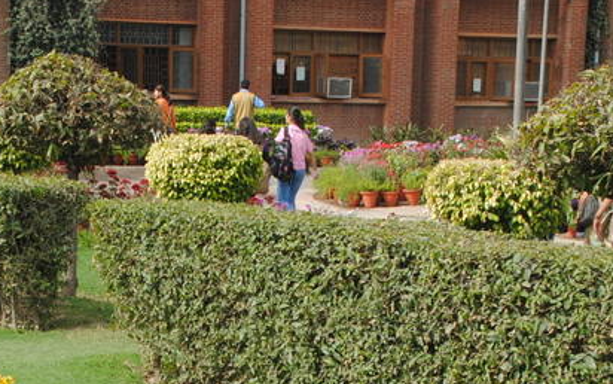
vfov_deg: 11.2
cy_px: 461
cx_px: 198
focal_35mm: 115
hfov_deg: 18.0
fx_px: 1926
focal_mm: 31
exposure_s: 1/125
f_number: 10
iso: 200
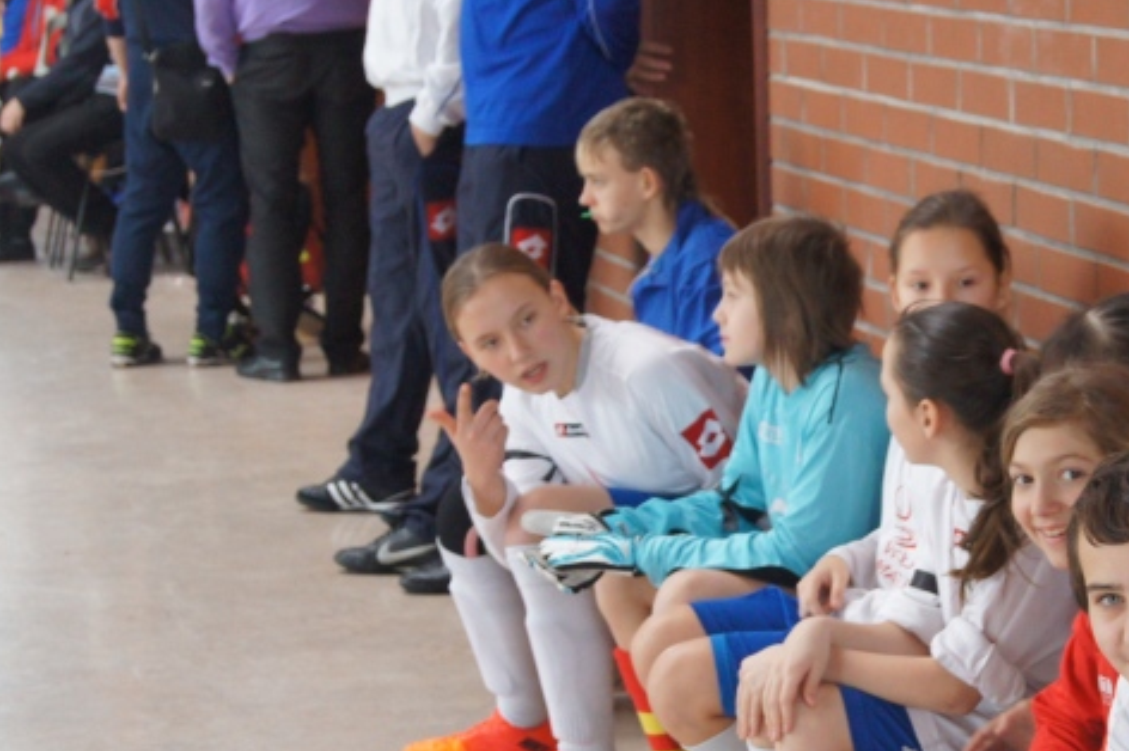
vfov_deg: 10.8
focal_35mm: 127
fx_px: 3980
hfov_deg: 16.0
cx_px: 945
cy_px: 550
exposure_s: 1/125
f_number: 5.6
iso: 1600
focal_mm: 50
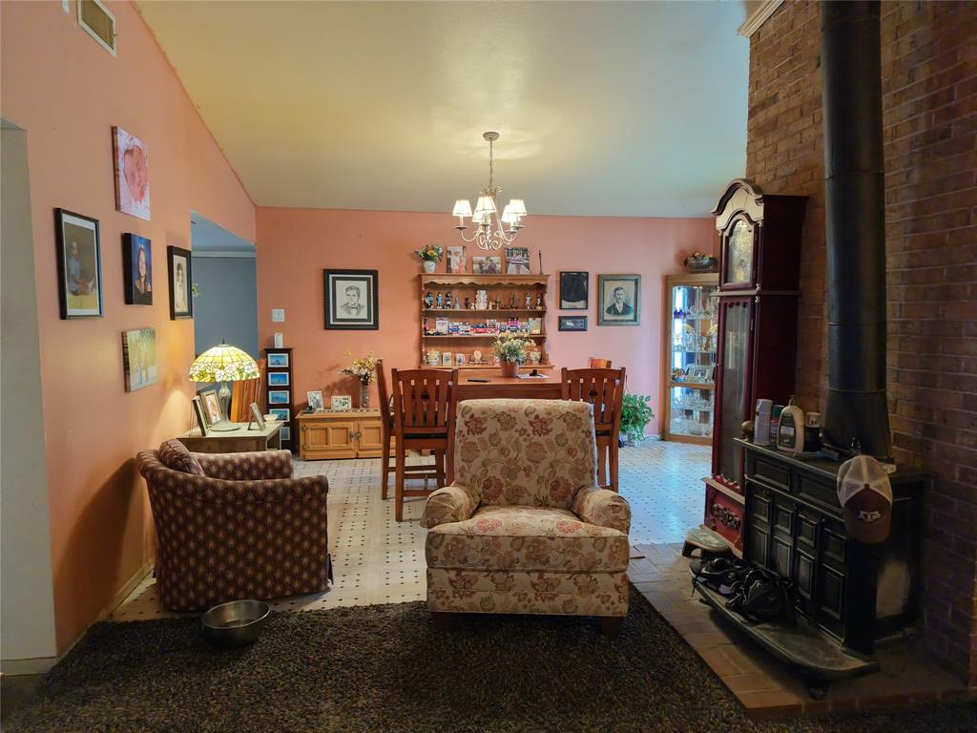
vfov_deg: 56.8
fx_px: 677
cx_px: 488
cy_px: 366
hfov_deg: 71.6
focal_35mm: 24
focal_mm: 8.67
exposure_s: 1/15
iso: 540
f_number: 1.8
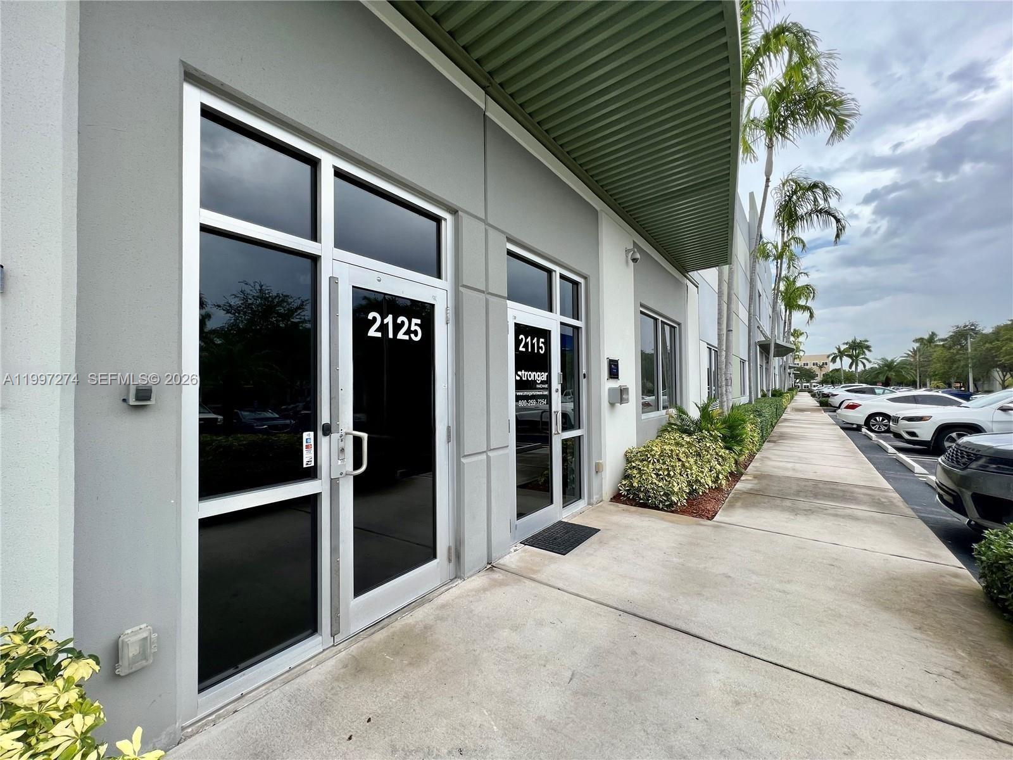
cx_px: 506
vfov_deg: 89.9
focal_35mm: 13
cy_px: 380
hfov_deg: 106.2
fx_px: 380
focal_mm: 1.57
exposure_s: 1/612
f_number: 1.8
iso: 32
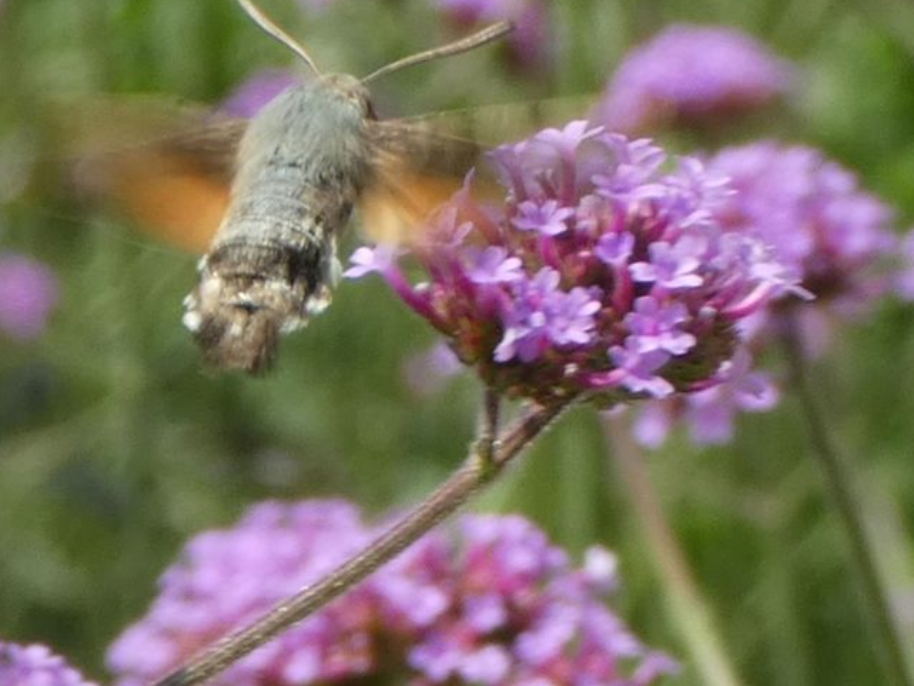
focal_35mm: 205
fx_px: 5414
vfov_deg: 7.2
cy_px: 231
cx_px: 416
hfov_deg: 9.6
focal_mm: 27.5
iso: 80
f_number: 5.4
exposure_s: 1/125
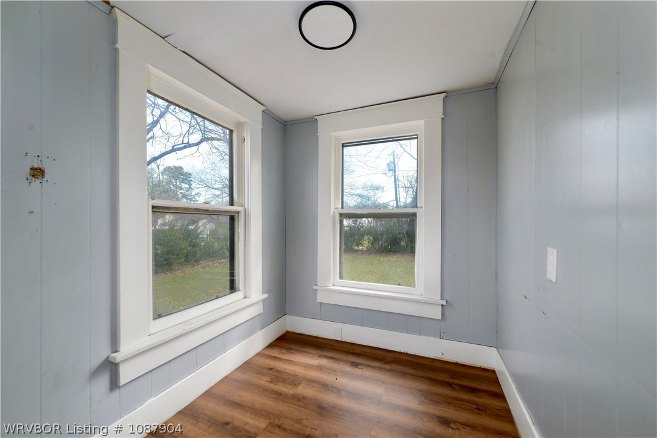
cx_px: 328
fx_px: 256
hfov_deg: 104.2
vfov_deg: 81.2
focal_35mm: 14
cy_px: 219
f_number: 7.1
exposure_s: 1/50
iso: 250
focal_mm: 14
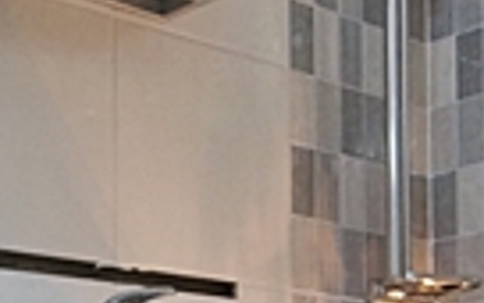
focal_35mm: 90
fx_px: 1187
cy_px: 414
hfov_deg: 23.0
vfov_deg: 13.9
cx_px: 171
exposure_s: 1/100
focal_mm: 10
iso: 800
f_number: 3.5
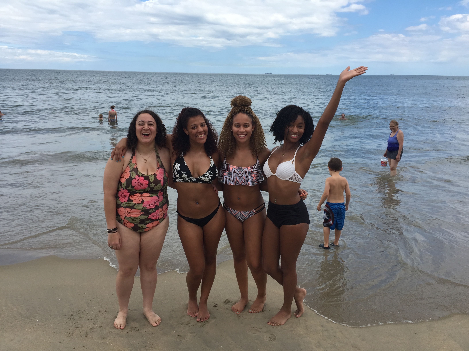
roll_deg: -1.2
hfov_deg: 61.7
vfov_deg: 48.2
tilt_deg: -13.8
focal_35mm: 29
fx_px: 393
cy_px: 176
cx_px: 234
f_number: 2.2
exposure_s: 1/1721
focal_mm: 4.15
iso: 32
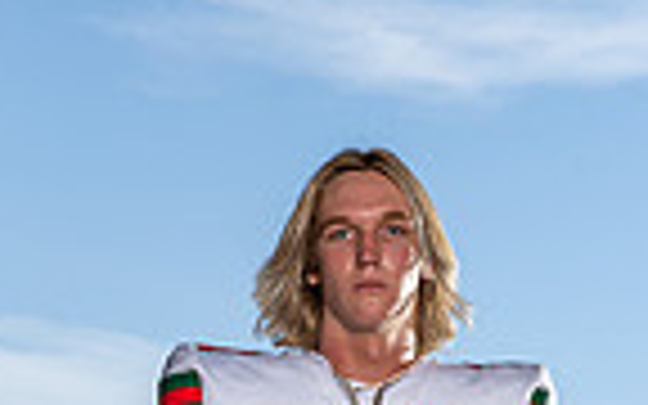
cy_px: 981
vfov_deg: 7.5
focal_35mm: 162
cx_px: 356
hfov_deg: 12.9
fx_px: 2861
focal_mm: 51
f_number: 10
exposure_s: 1/250
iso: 160
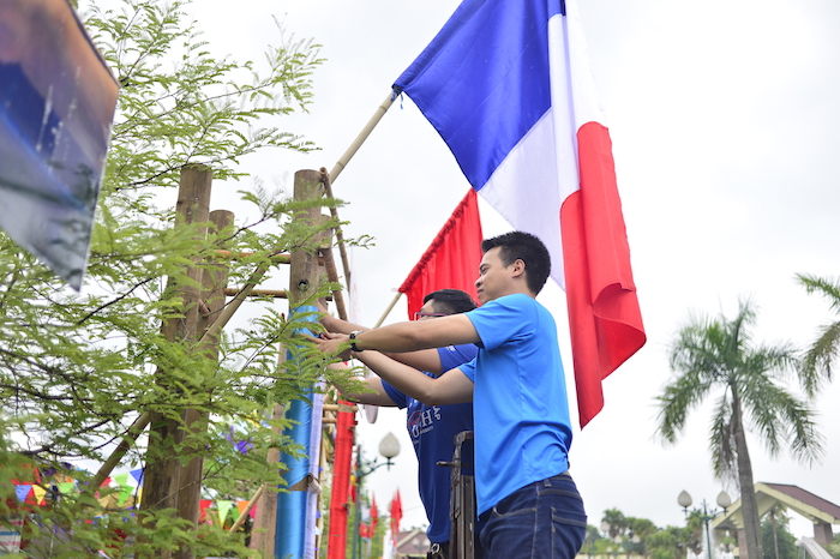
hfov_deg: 54.5
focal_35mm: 35
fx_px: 816
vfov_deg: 37.8
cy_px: 280
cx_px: 420
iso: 200
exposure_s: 1/1250
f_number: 2.8
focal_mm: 35
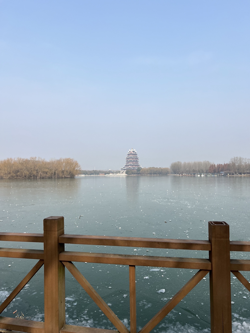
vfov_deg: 67.3
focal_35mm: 26
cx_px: 125
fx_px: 250
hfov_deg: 53.1
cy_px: 166
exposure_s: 1/4630
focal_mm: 5.7
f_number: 1.5
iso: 50
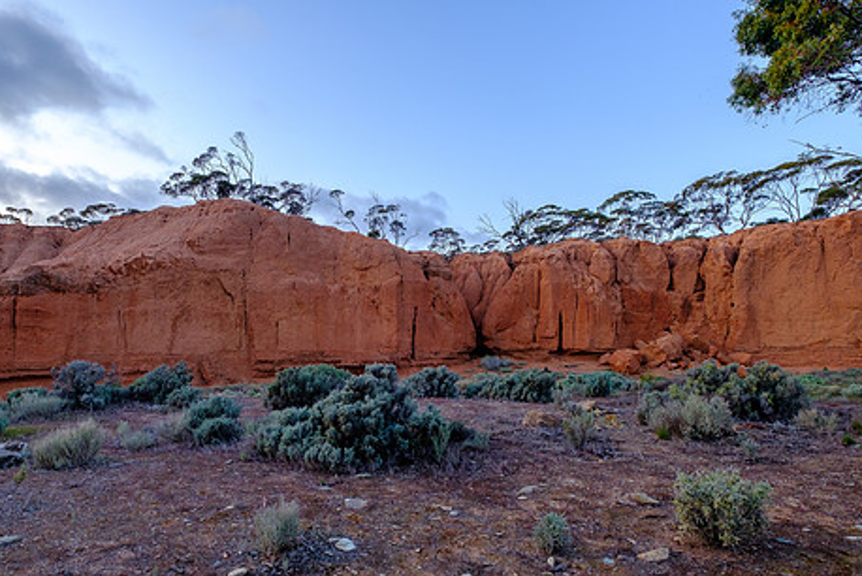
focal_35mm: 19
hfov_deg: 86.5
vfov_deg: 64.3
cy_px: 332
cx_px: 384
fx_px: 455
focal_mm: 10
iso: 500
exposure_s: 1/35
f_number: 5.6
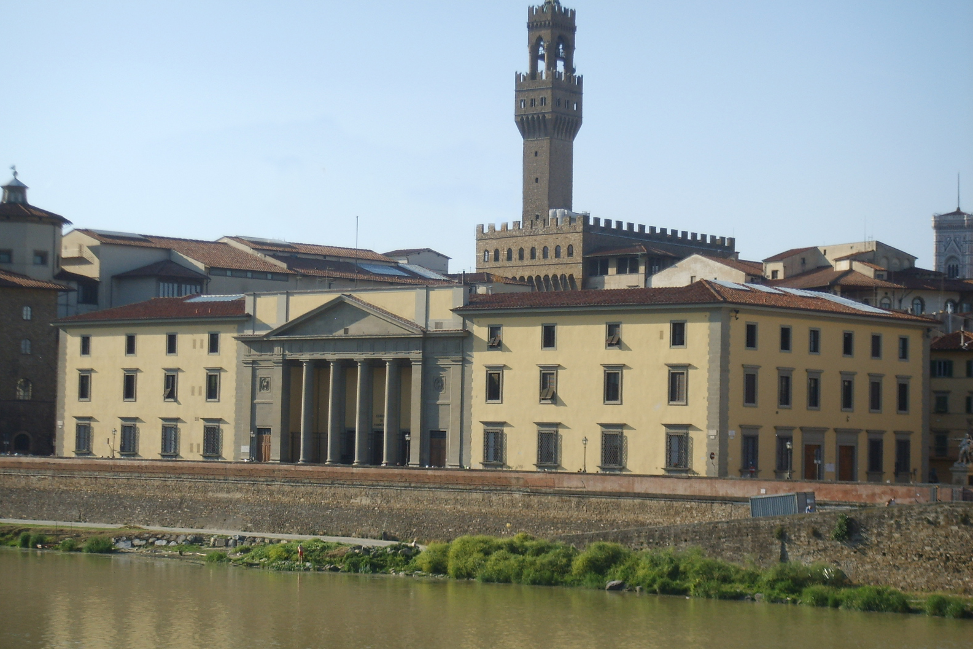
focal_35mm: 84
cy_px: 357
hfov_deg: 24.2
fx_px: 2270
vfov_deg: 16.3
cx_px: 483
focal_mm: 13.7
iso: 50
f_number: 4.2
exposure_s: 1/500
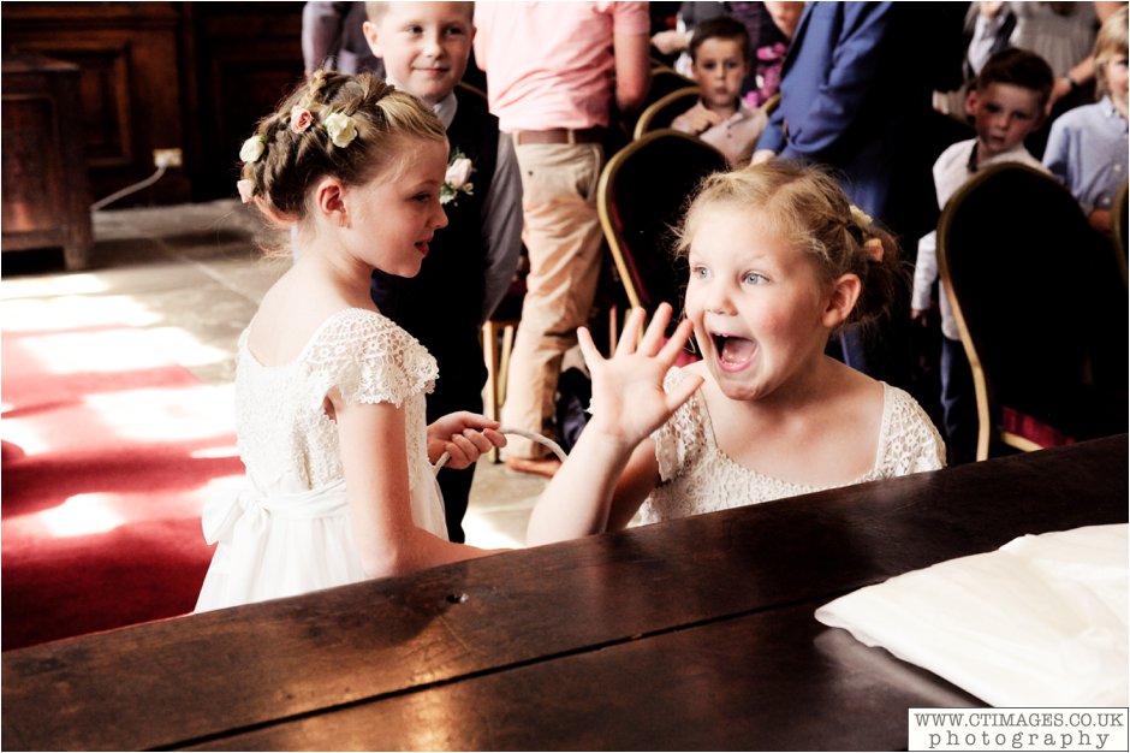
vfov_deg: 27.0
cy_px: 376
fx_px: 1569
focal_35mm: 50
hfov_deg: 39.6
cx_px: 565
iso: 2500
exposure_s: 1/160
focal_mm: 50
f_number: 5
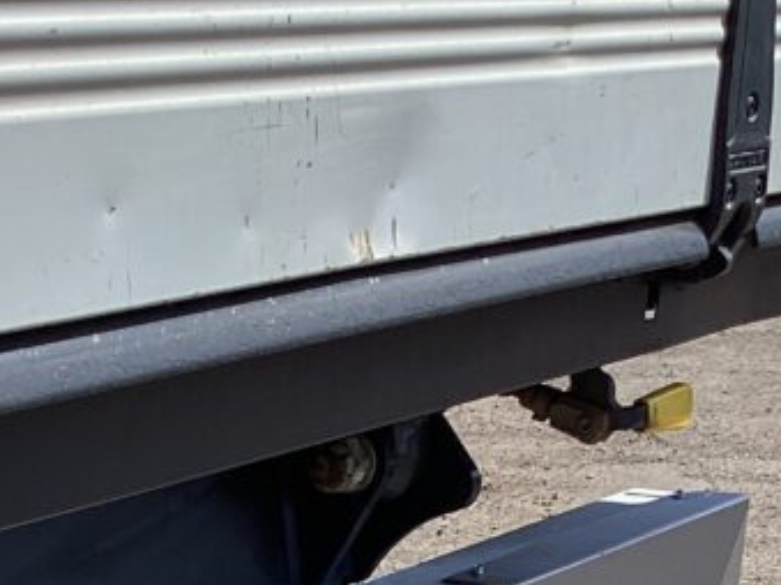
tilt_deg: -26.7
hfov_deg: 19.5
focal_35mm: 97
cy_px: 1079
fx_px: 2188
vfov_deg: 13.5
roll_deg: +1.7
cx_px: -46
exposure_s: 1/1508
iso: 25
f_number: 2.4
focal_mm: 3.3
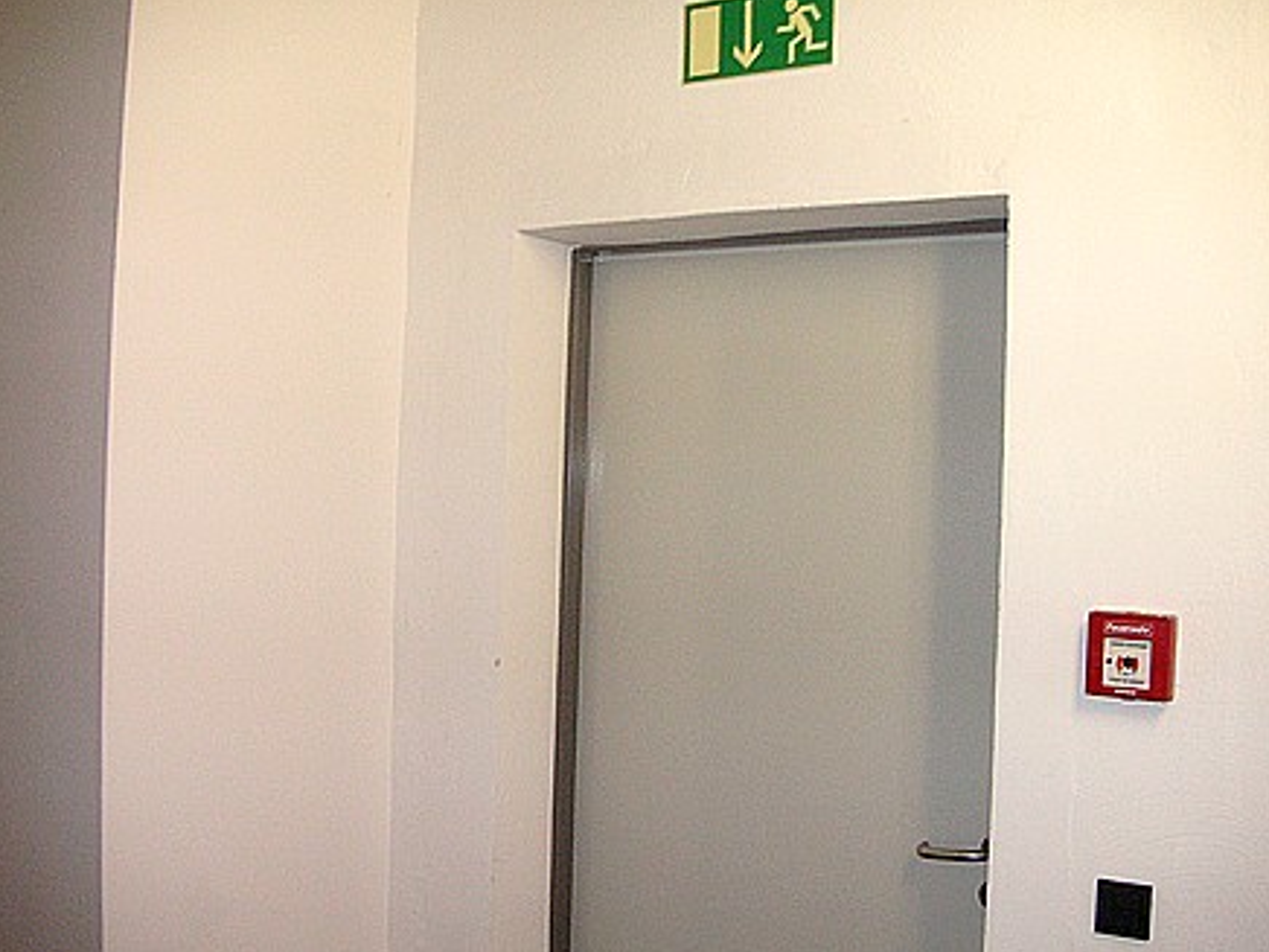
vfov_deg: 36.8
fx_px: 1430
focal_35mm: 39
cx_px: 646
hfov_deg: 47.9
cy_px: 485
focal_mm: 6.1
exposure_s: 1/45
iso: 160
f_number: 2.8
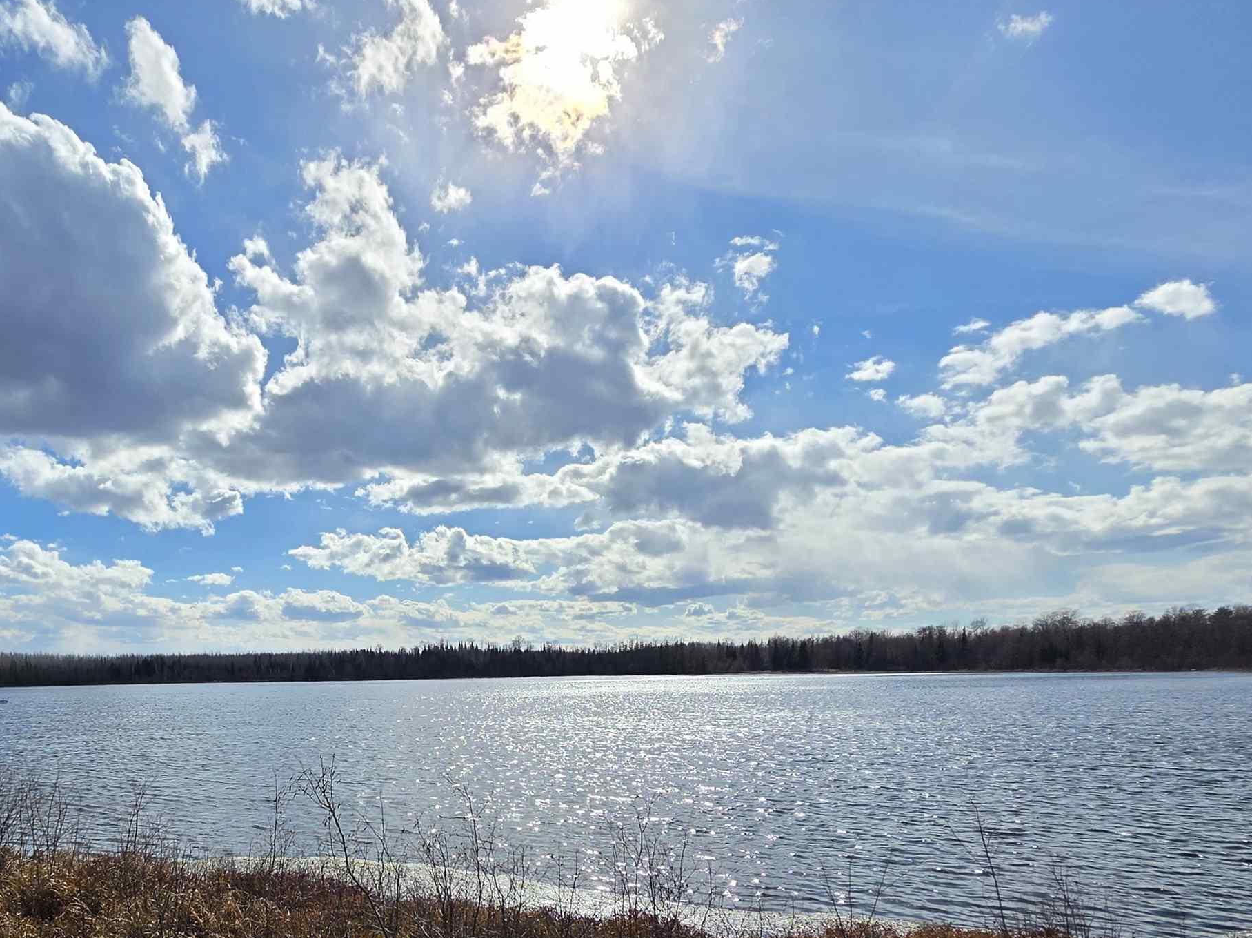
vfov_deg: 57.4
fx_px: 796
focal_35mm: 22
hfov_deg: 72.1
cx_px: 341
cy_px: 725
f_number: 1.9
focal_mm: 2.2
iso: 32
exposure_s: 1/6322
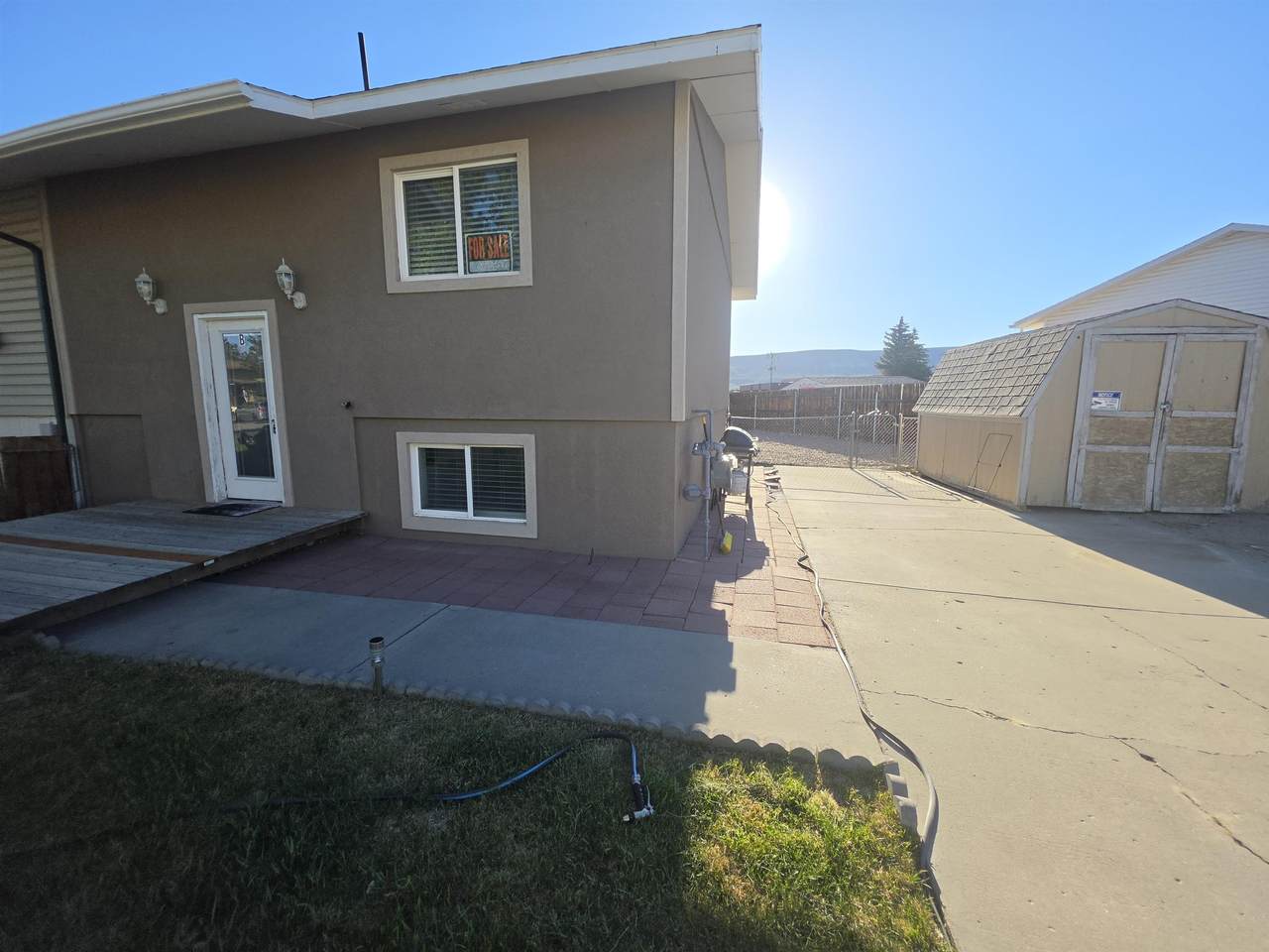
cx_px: 634
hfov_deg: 106.2
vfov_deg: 89.9
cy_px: 476
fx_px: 477
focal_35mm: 13
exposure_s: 1/1889
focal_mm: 2.2
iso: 32
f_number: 1.9
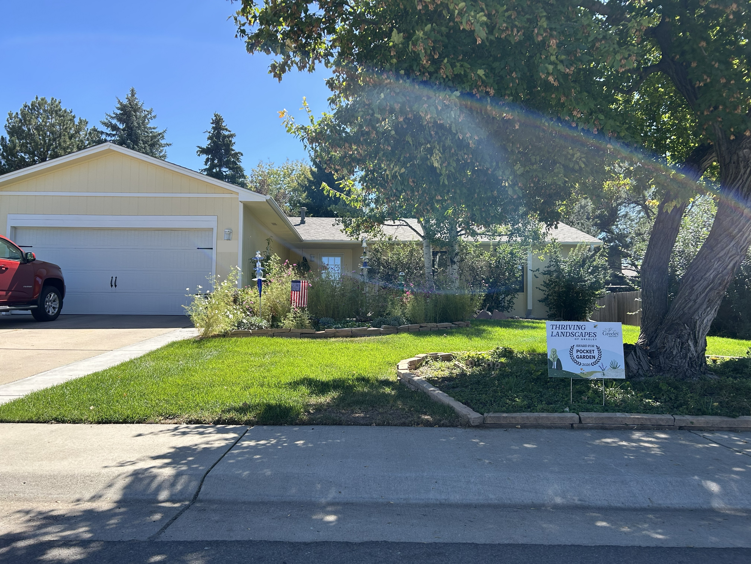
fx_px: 564
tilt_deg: +4.3
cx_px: 376
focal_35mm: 26
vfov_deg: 53.1
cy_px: 282
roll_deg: +0.4
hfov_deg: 67.3
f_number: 1.5
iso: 50
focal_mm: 5.7
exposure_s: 1/1779
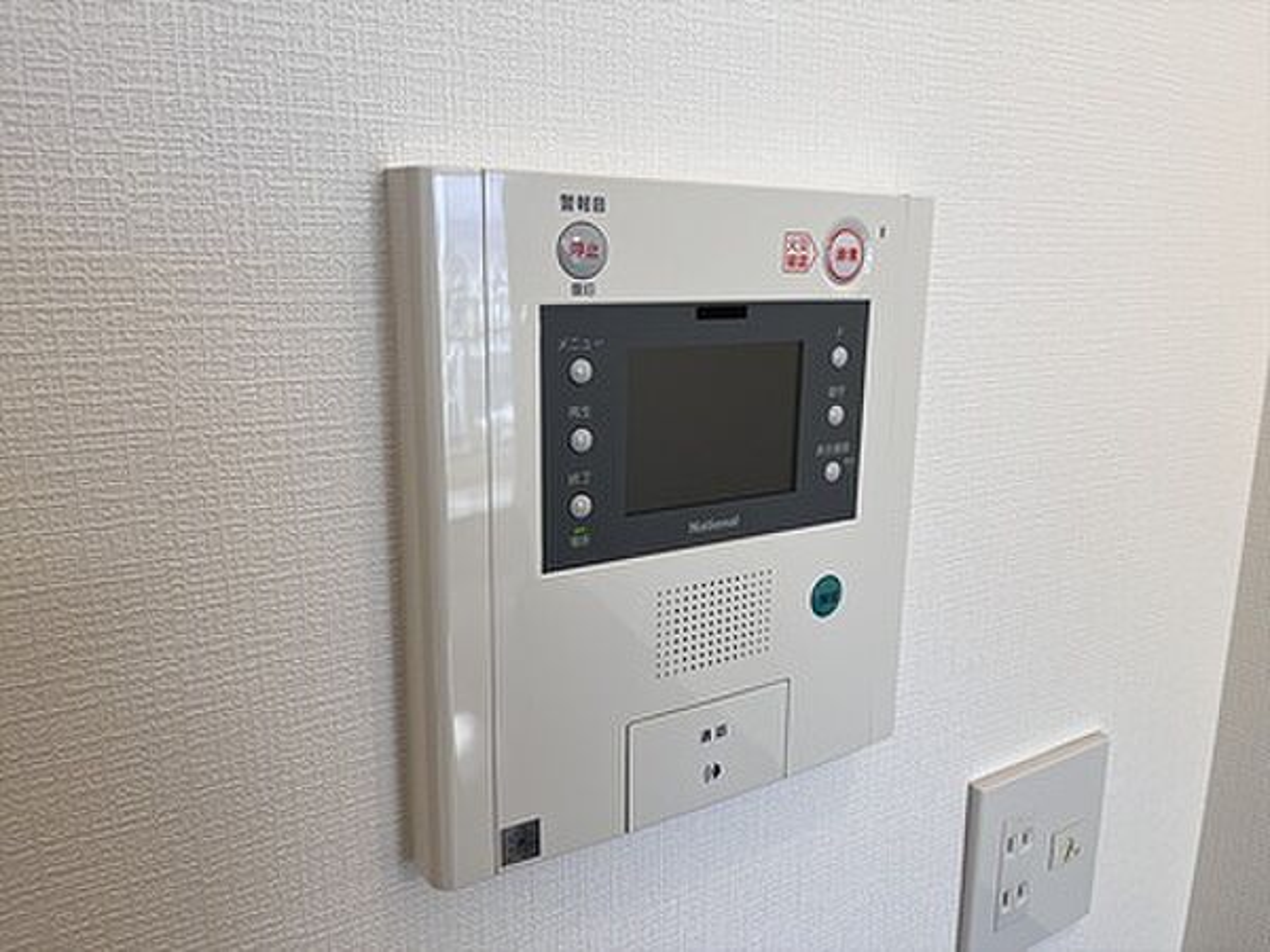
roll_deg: -1.0
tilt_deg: -13.0
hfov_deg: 67.3
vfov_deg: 53.1
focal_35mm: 26
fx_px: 954
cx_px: 635
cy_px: 476
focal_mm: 5.1
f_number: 1.6
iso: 50
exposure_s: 1/100
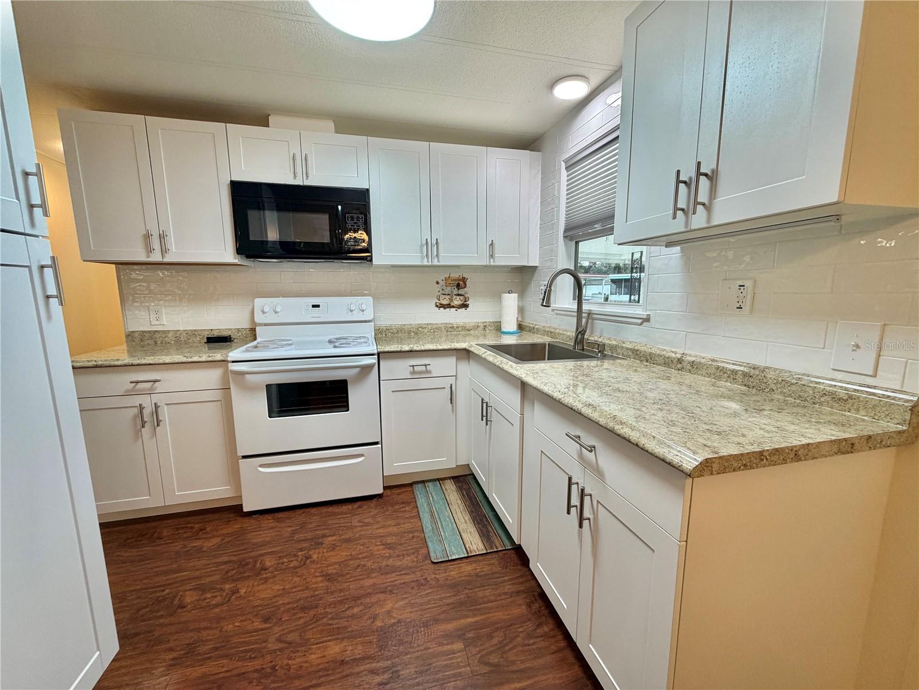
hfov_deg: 102.1
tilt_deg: -9.1
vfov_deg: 85.7
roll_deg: +0.9
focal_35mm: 14
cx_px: 460
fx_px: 372
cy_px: 345
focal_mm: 2.22
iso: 160
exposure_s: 1/120
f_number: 2.2
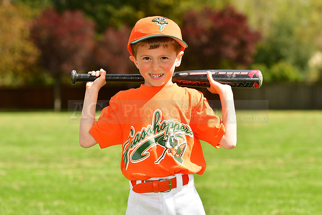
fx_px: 1476
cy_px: 108
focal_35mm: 165
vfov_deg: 8.3
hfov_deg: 12.4
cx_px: 161
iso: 200
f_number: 5
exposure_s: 1/800
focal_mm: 110
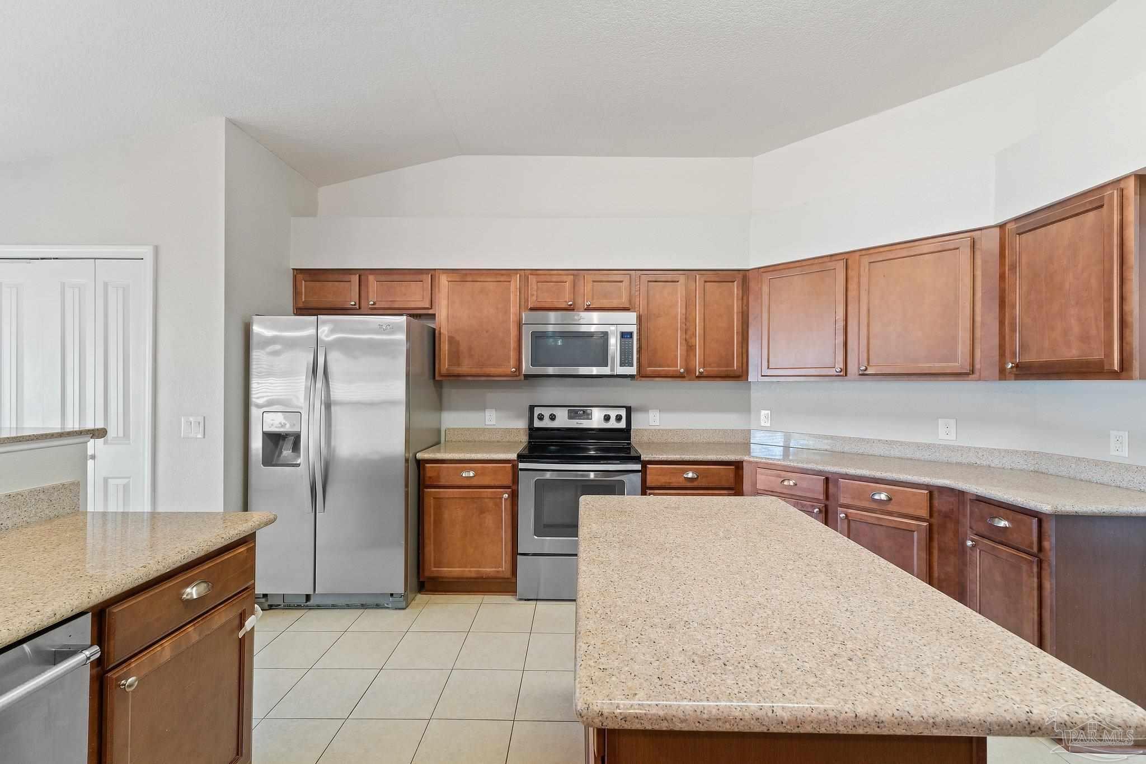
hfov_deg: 100.4
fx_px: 477
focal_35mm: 15
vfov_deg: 77.3
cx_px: 573
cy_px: 382
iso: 400
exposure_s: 1.3
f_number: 8
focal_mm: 10
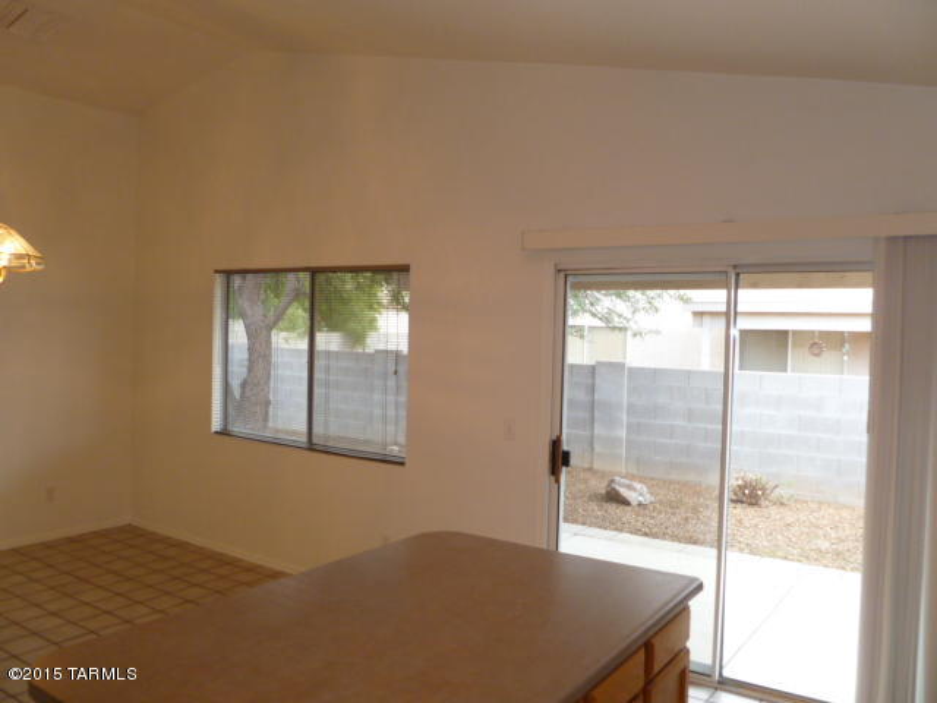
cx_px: 468
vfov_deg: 49.7
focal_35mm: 28
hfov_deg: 63.4
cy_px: 352
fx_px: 758
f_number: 3.3
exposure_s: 1/30
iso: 200
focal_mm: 5
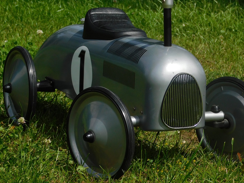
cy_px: 77
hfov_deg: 10.9
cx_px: 140
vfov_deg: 8.2
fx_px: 1283
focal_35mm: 182
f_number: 5.1
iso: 125
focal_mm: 26.3
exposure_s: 1/1000
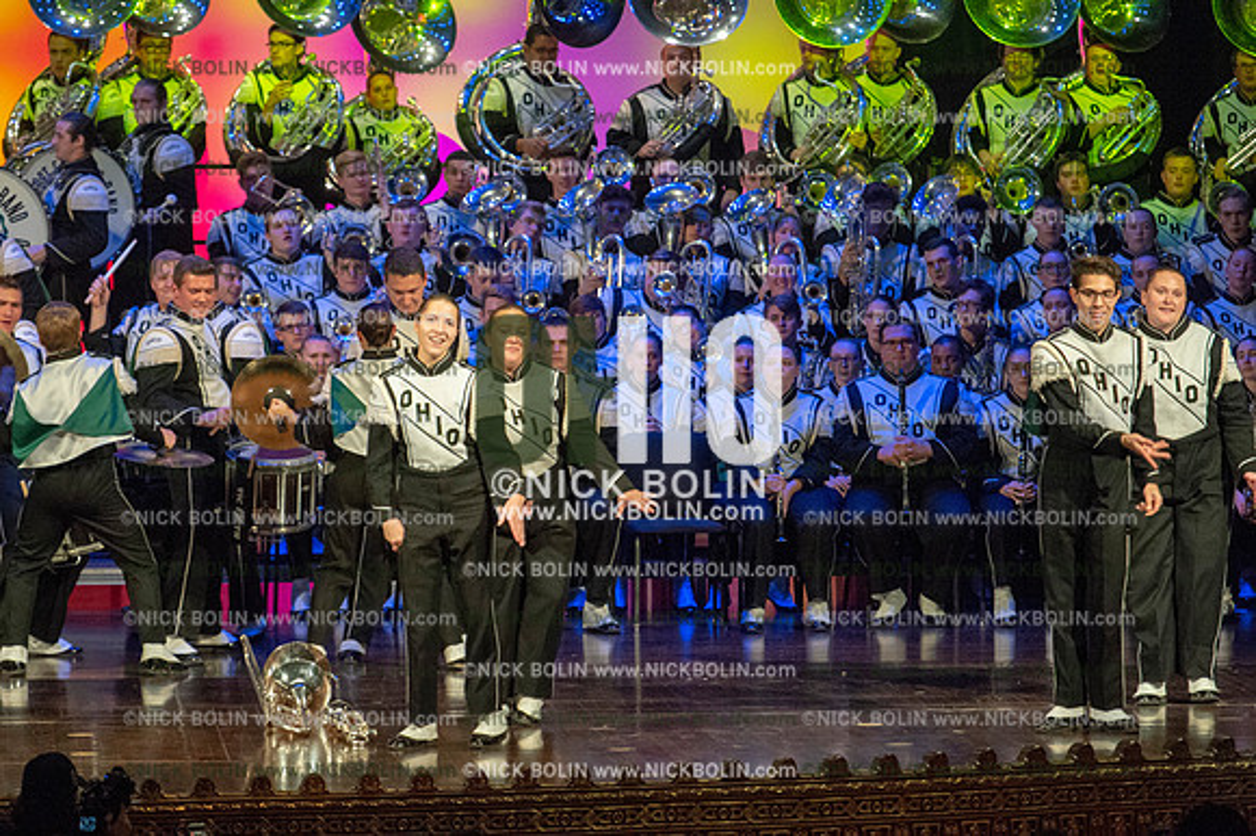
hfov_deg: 9.8
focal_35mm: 210
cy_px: 418
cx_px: 628
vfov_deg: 6.5
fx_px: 7322
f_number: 5.6
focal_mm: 210
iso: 8000
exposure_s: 1/400
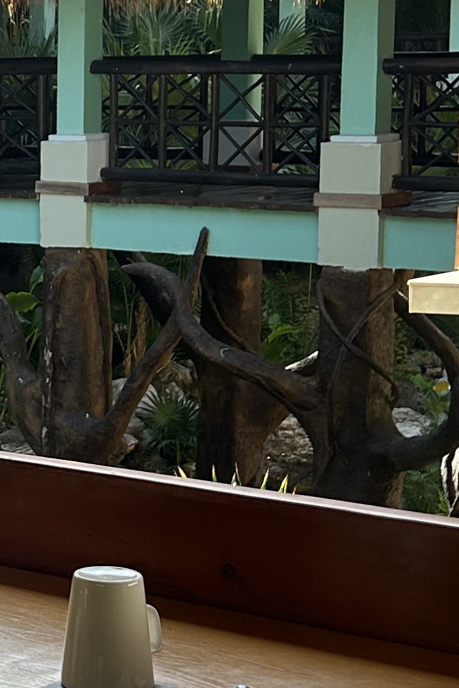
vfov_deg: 18.1
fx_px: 2162
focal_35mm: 113
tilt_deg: -8.8
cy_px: 356
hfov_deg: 11.1
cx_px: -423
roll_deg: +1.4
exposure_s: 1/458
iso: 50
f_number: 1.5
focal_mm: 5.7
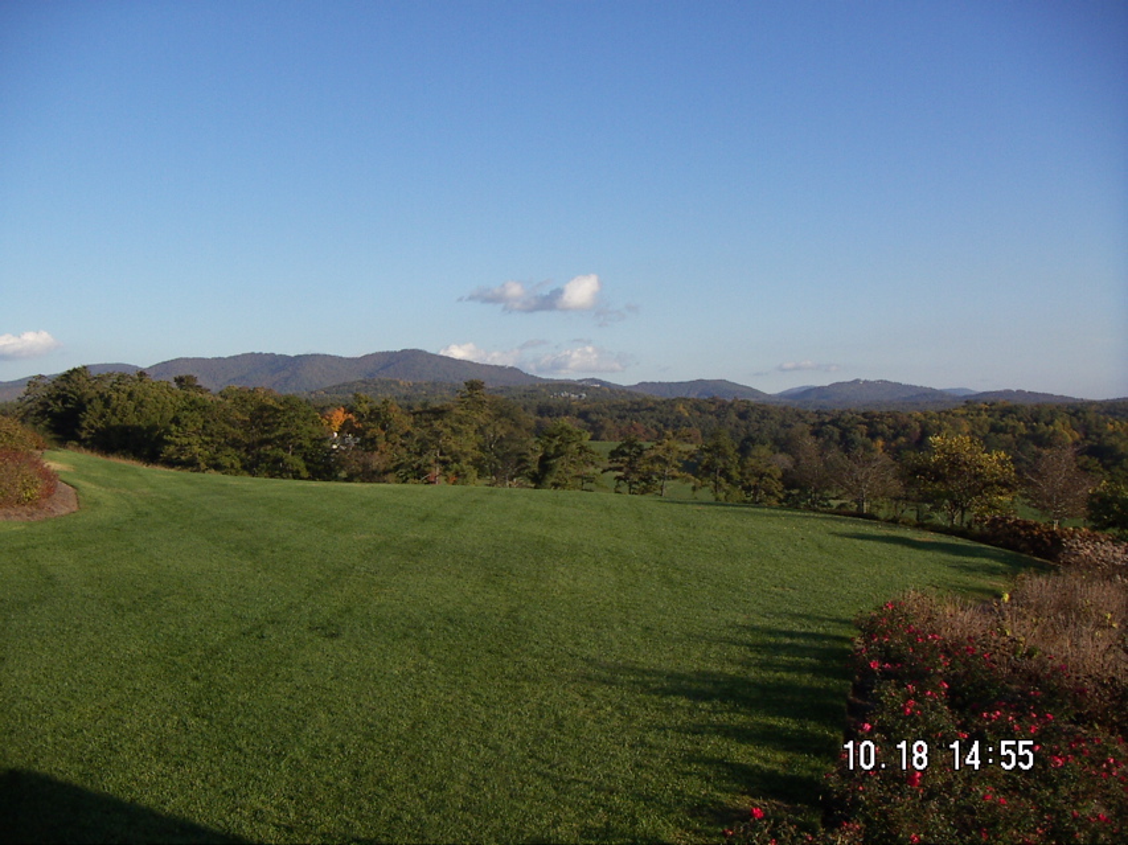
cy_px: 422
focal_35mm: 36
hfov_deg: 51.4
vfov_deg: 39.6
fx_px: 1173
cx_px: 564
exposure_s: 1/160
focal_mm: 4.7
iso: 50
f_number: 6.7
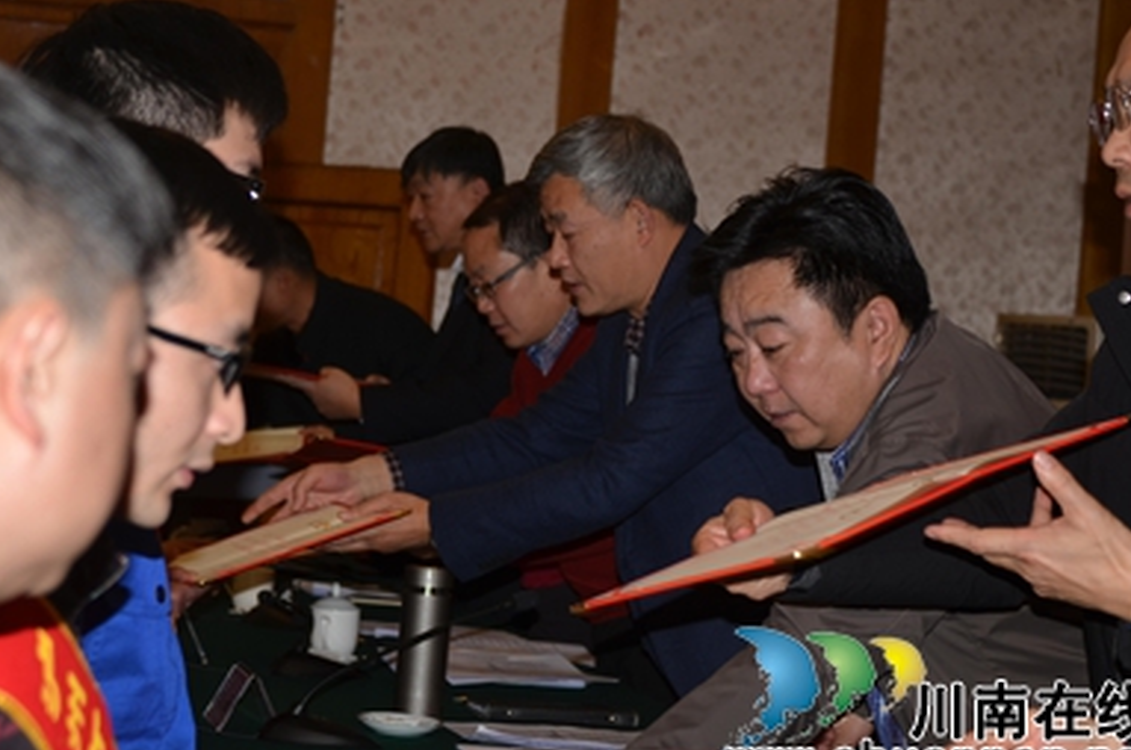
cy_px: 326
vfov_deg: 14.5
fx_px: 2948
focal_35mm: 94
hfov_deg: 21.7
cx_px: 537
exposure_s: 1/60
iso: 100
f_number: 4.2
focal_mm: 48
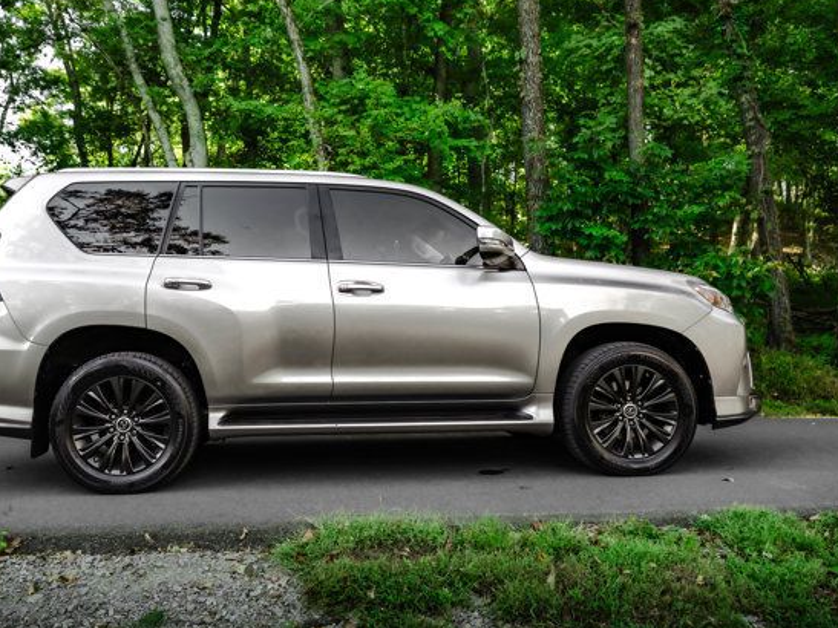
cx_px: 354
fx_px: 653
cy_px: 310
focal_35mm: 27
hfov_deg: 65.0
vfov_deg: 51.3
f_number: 4
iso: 640
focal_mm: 24
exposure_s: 1/320
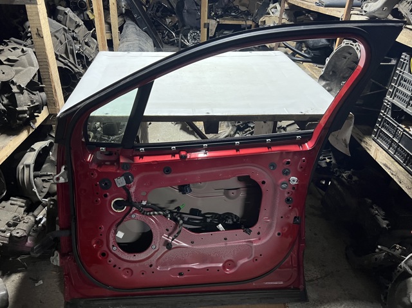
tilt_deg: -32.4
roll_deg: -2.8
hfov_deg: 67.3
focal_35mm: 26
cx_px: 206
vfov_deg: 53.0
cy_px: 154
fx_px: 309
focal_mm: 5.7
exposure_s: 1/50
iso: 320
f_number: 1.5
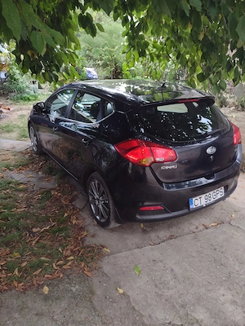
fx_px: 255
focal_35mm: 27
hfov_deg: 51.4
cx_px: 122
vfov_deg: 65.3
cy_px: 163
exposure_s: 1/256
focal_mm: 4.71
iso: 100
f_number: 1.7
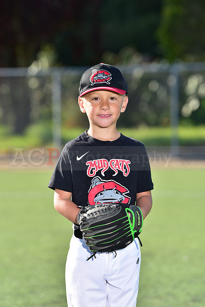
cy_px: 154
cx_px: 102
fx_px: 1622
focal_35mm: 190
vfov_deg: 10.8
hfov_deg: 7.2
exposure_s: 1/250
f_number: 5
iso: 80
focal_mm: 190
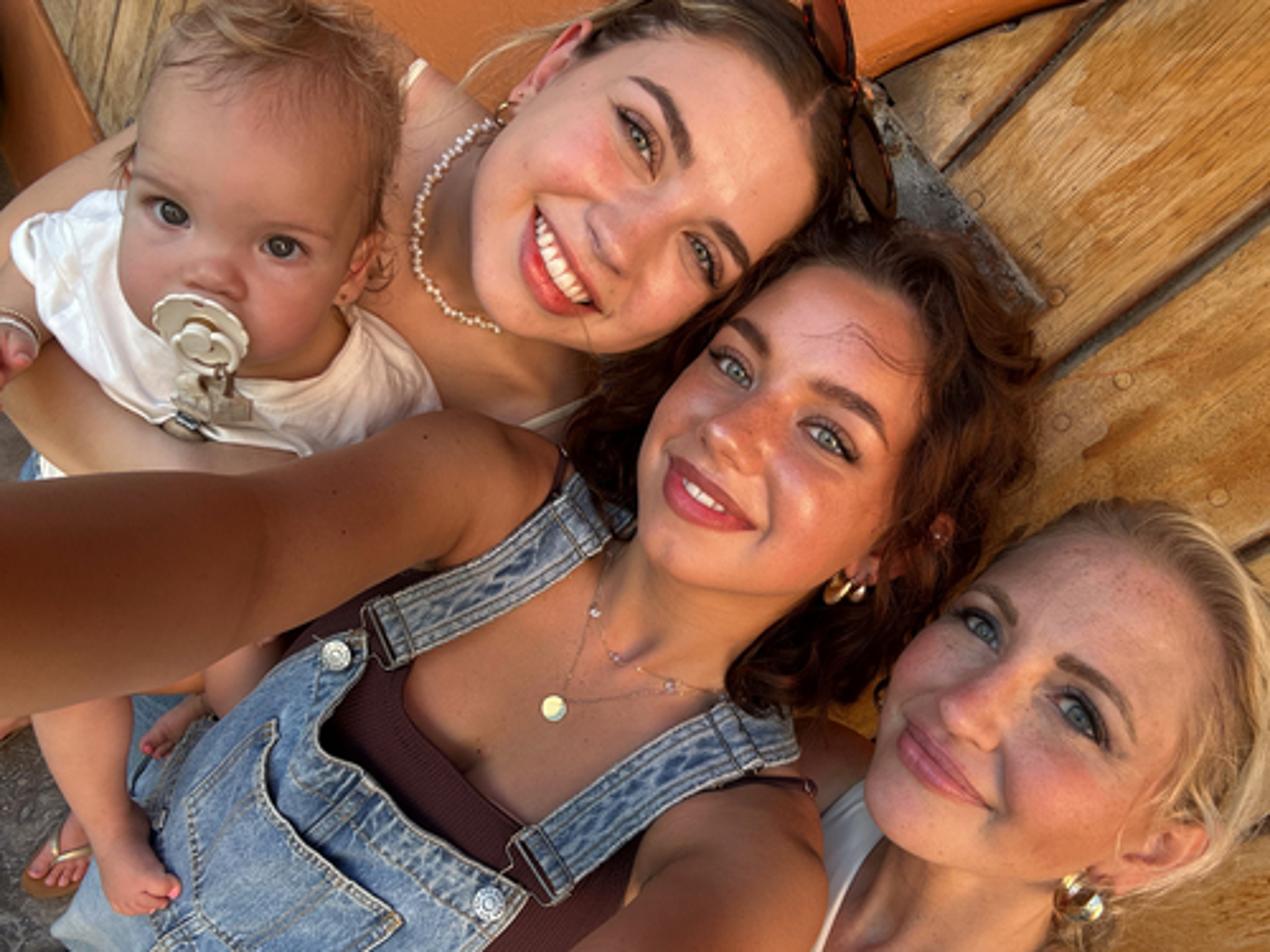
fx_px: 844
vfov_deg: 58.9
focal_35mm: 23
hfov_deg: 73.9
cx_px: 635
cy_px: 476
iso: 32
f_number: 1.9
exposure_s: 1/121
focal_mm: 2.69
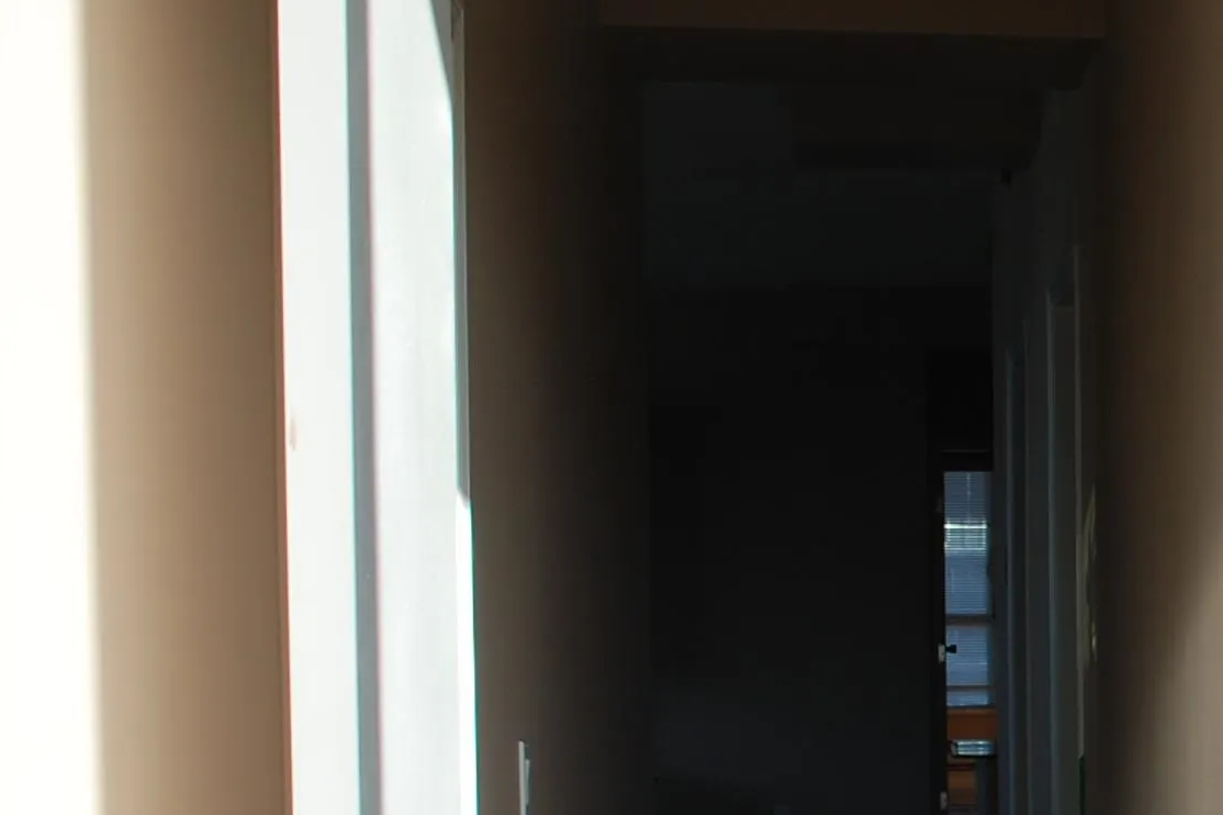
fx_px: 2921
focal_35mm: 86
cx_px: 1416
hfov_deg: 22.1
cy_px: 717
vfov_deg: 15.7
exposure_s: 1/125
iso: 180
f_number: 5.6
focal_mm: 22
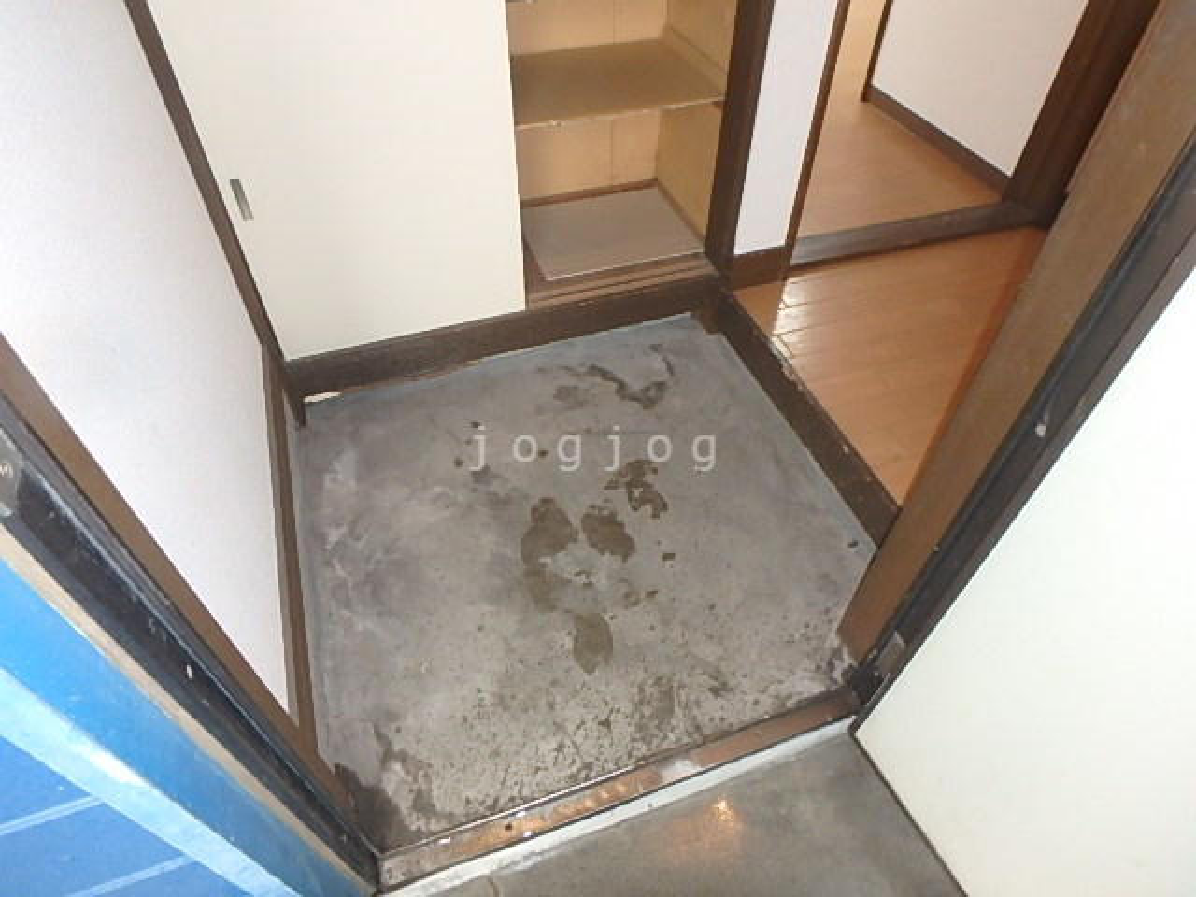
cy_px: 448
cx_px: 598
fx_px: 726
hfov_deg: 79.0
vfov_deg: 63.4
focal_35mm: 21
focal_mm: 3.7
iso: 400
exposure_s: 1/30
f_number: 3.5
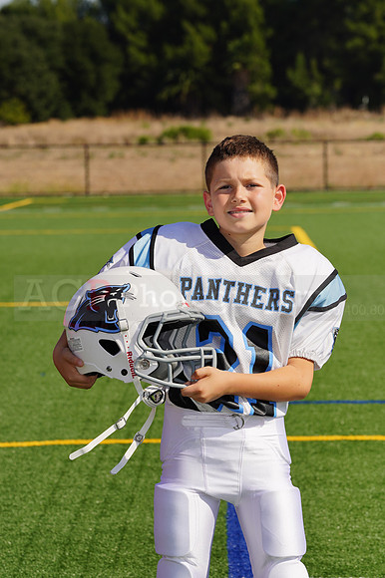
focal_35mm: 196
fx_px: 3148
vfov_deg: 10.5
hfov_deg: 7.0
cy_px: 289
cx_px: 192
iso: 100
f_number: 13
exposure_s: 1/250
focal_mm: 196
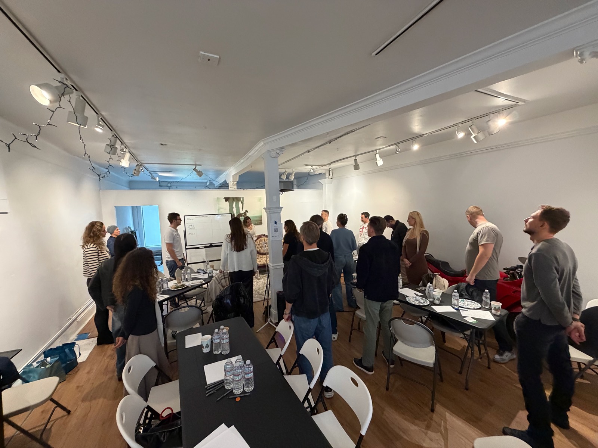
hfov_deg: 102.1
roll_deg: +2.6
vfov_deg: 85.7
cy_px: 224
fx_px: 242
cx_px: 299
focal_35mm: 14
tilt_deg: -5.1
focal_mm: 2.22
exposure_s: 1/60
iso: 500
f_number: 2.2
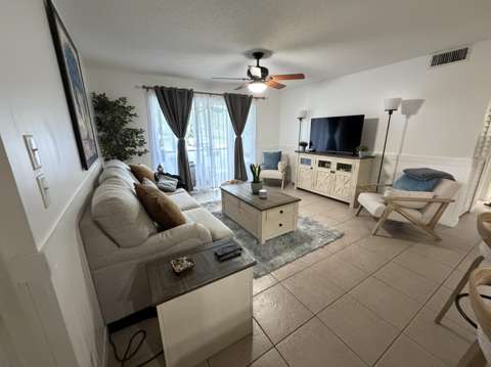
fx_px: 198
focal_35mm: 14
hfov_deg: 102.1
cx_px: 246
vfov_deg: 85.6
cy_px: 184
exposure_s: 1/60
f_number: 2.2
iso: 640
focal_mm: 2.22
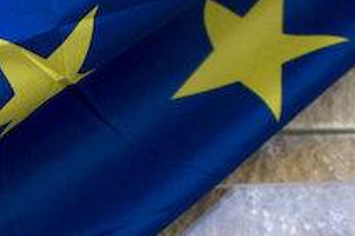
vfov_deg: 9.9
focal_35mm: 132
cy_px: 409
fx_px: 1301
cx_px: 37
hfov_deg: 15.4
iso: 500
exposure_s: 1/3200
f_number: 2.5
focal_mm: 35
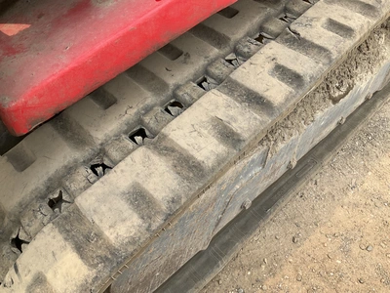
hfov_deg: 61.7
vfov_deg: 48.2
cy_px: 146
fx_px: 327
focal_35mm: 29
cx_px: 195
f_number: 1.8
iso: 25
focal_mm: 3
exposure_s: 1/593
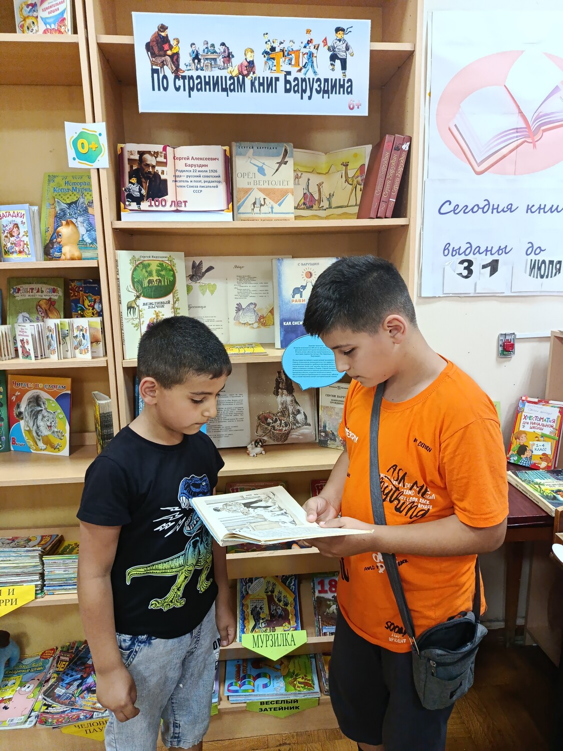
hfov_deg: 56.8
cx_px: 282
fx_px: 520
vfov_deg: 71.6
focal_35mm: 24
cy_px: 376
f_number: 1.7
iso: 863
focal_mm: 5.24
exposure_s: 1/50
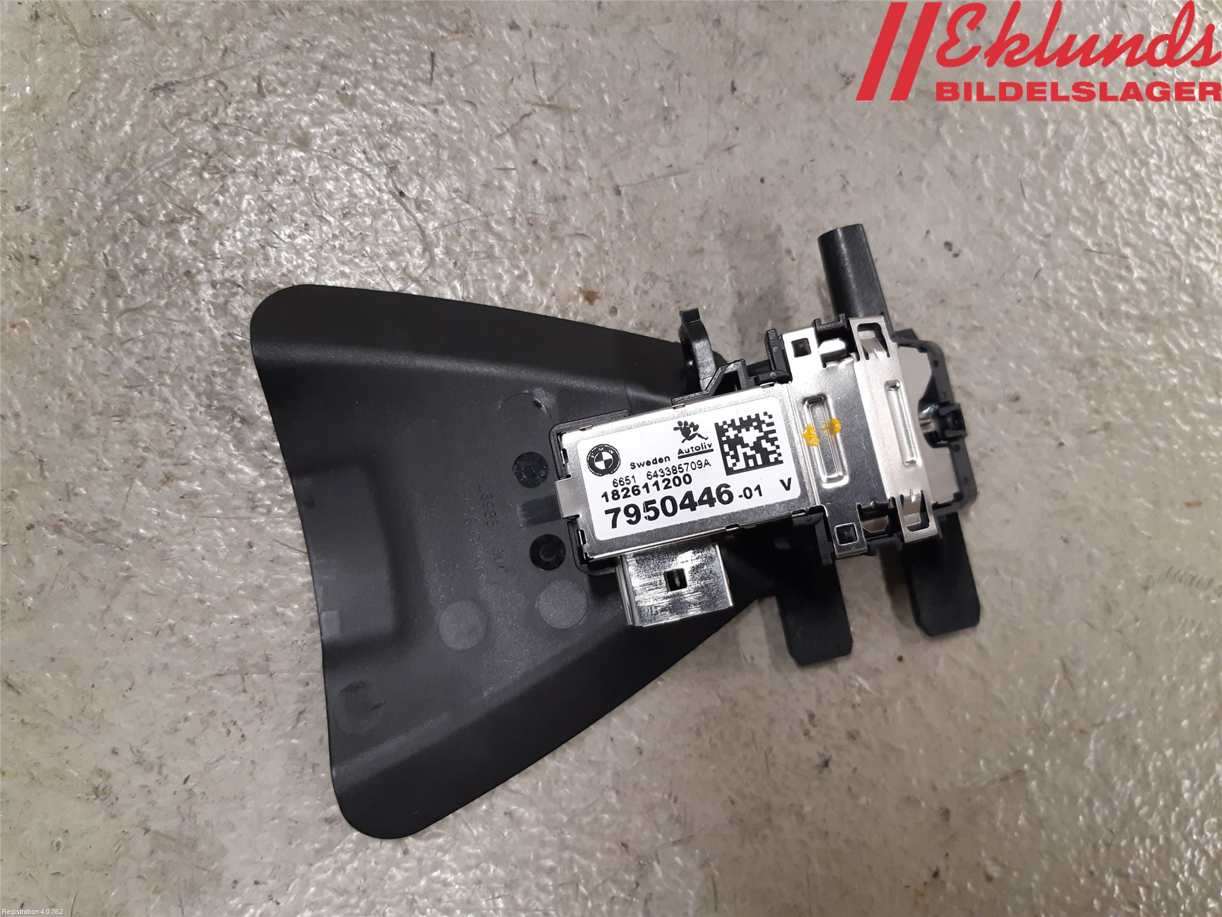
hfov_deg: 67.3
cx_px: 611
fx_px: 918
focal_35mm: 26
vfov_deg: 53.1
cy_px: 458
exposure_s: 1/50
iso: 160
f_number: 1.7
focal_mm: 3.93
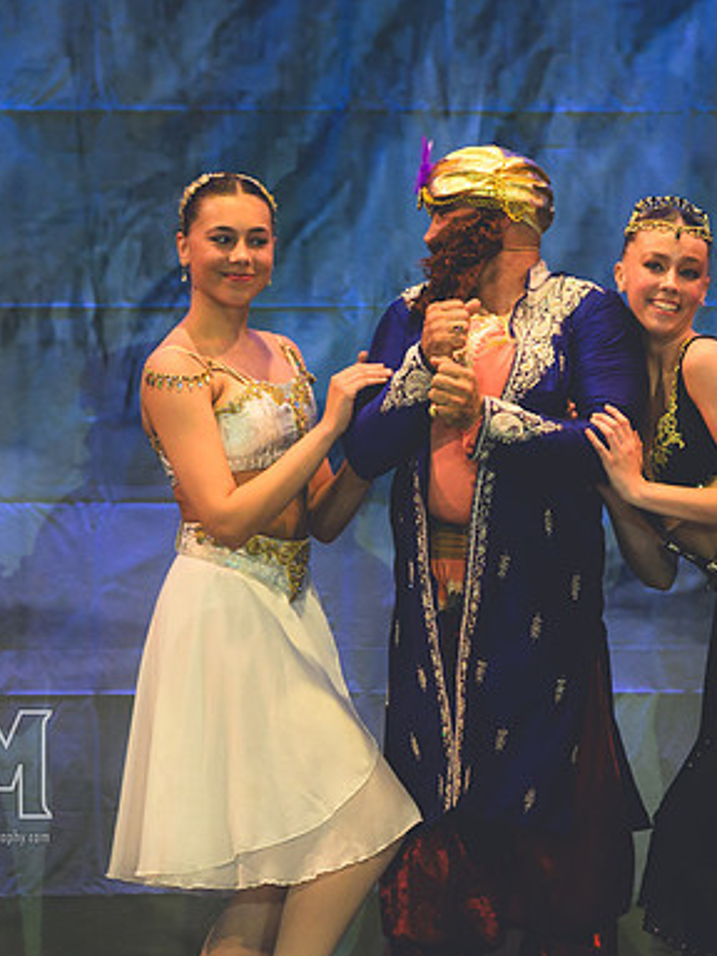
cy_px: 428
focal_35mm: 664
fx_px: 18338
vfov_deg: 3.0
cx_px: 446
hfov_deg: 2.2
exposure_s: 1/500
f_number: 2.8
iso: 800
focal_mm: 200
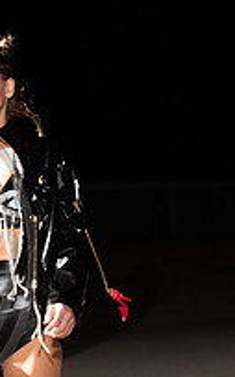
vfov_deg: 10.3
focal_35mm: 203
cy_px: 257
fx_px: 2086
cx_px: -154
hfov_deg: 6.3
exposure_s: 1/200
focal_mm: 70
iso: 1000
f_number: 6.3
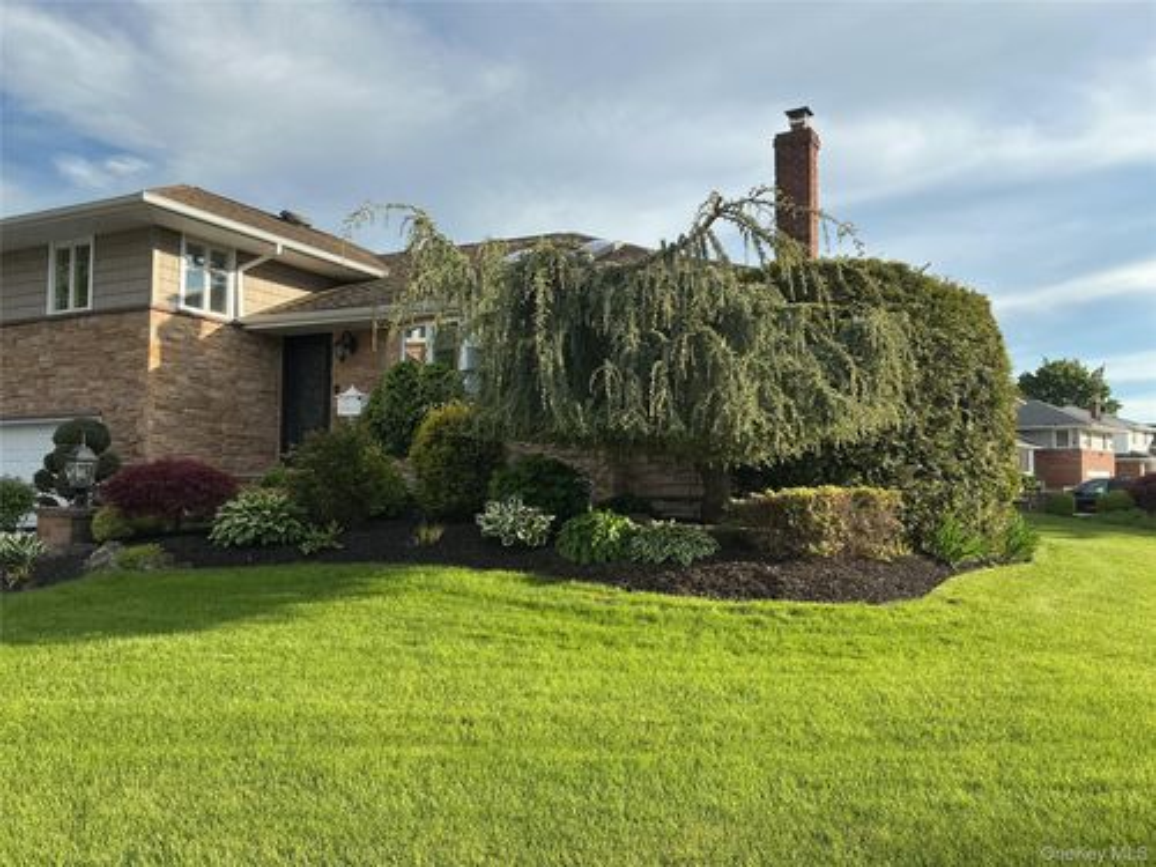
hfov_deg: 61.7
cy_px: 434
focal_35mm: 29
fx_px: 968
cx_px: 578
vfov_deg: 48.2
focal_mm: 3
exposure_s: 1/1144
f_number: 1.8
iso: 25
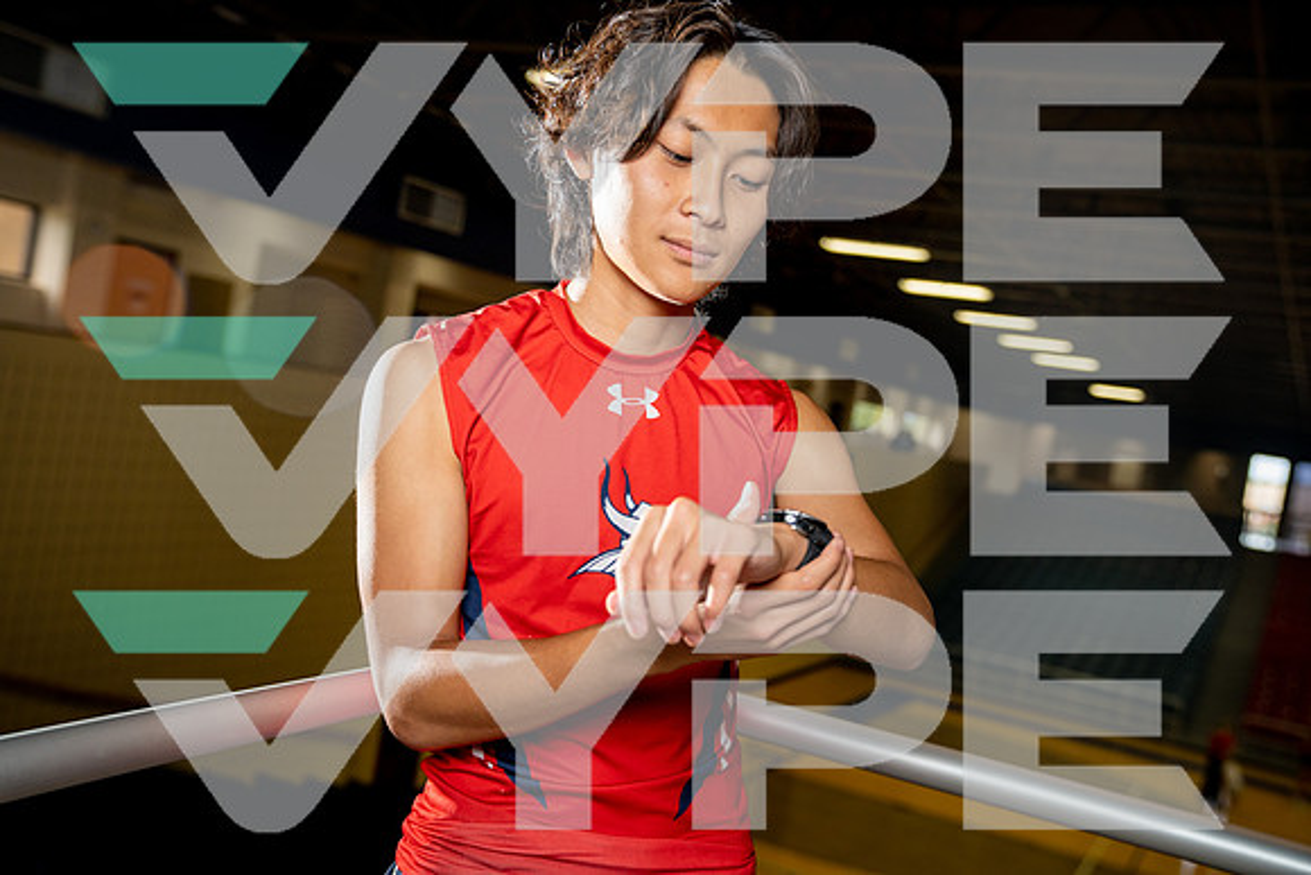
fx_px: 1421
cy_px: 438
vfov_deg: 34.2
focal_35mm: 39
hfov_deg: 49.5
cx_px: 656
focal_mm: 39
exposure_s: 1/250
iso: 320
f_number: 3.5
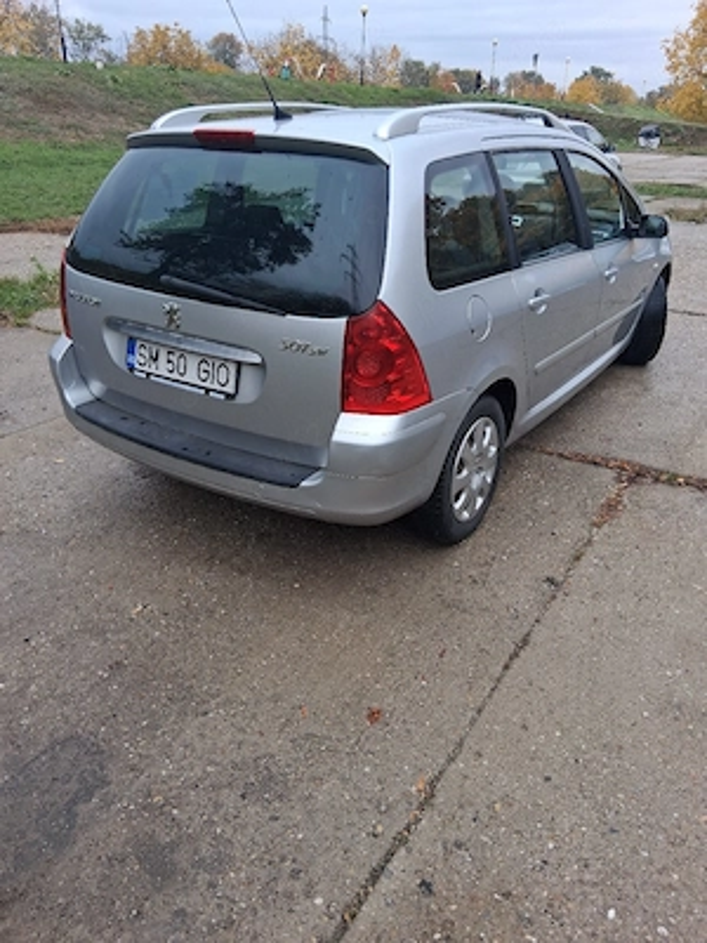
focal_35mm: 26
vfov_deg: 67.3
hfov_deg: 53.1
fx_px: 708
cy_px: 472
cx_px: 354
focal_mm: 3.98
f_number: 1.8
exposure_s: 1/100
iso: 32
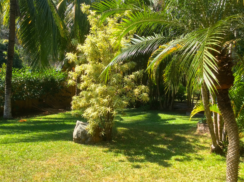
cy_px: 92
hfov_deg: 50.1
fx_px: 260
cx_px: 108
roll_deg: -0.8
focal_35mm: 37
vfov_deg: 38.6
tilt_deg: -4.2
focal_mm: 3.3
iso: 32
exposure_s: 1/476
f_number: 2.4
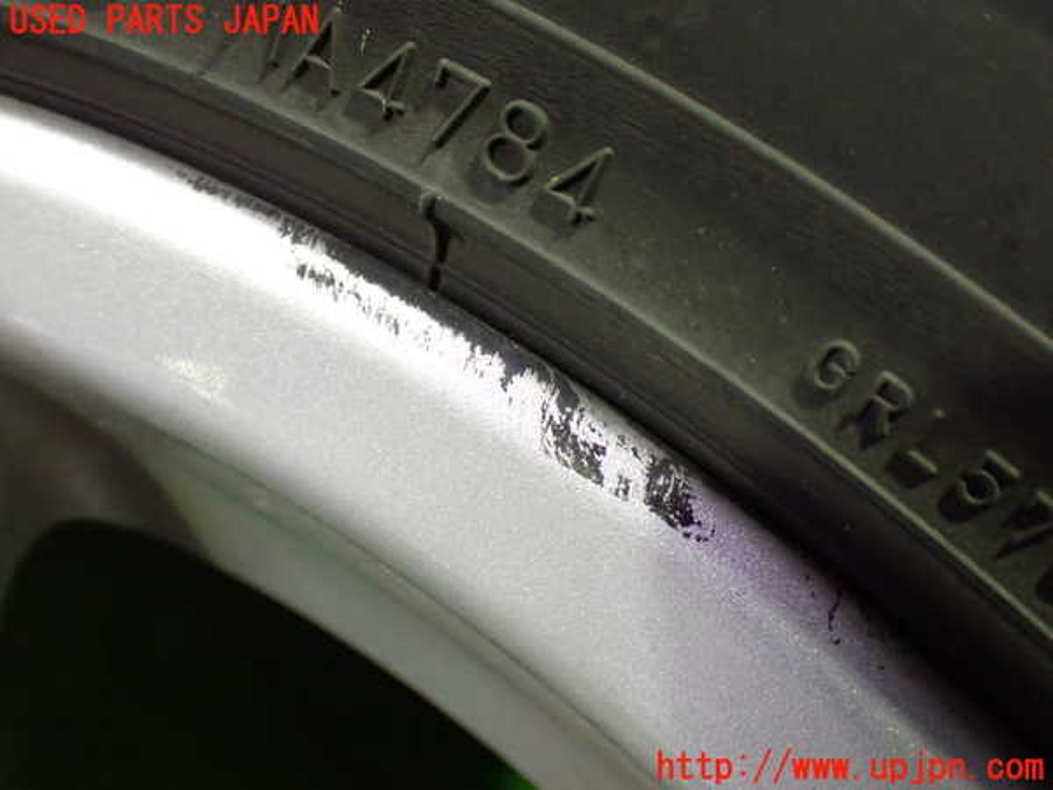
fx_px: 1156
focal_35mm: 38
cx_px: 526
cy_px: 395
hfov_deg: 49.0
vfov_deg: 37.7
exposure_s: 1/40
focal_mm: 6.83
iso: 1000
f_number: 2.7
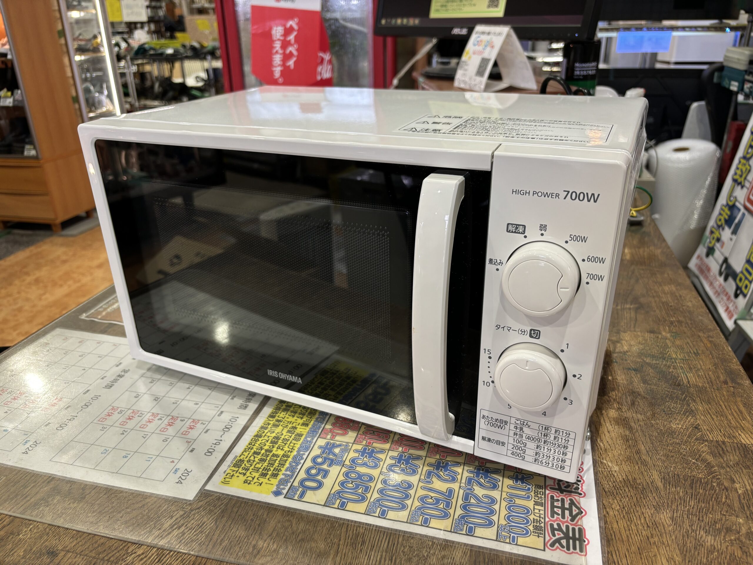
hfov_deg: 67.3
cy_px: 282
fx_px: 566
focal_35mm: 26
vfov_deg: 53.1
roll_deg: +1.4
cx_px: 376
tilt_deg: -23.9
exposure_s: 1/50
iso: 80
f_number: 1.6
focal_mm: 5.96
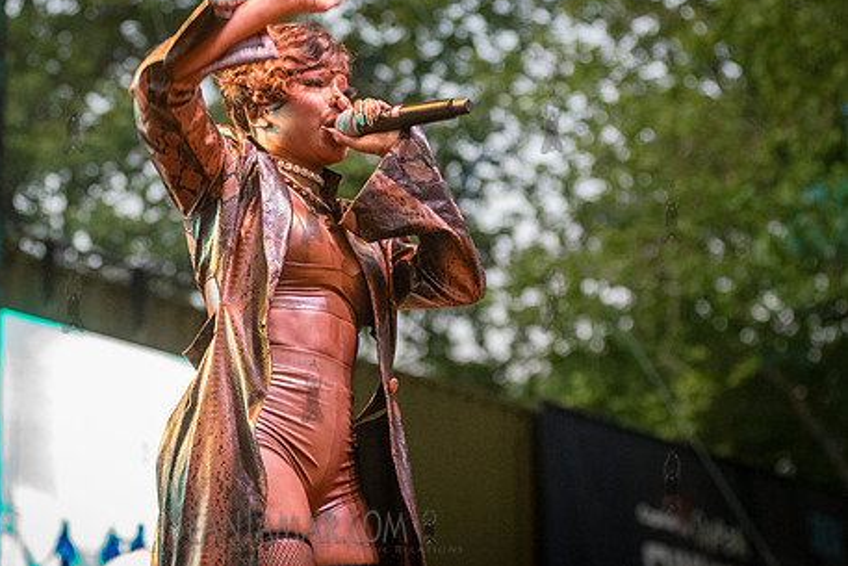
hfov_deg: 15.6
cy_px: 242
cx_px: 315
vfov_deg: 10.5
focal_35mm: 131
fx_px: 3087
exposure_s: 1/400
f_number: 3.5
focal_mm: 86
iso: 6400
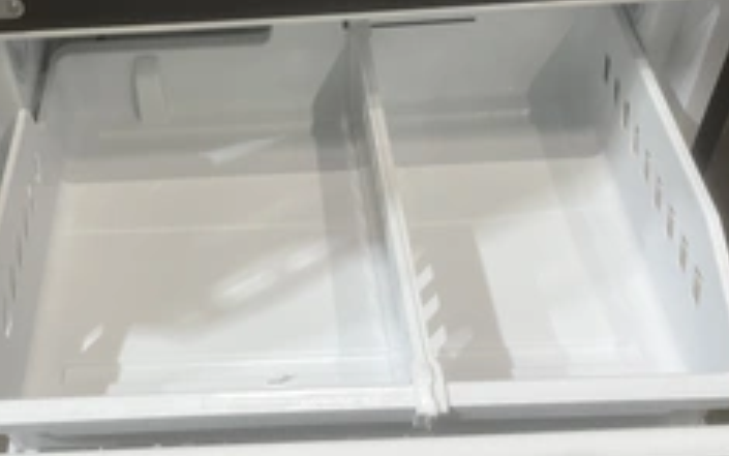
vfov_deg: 27.4
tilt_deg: -46.6
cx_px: 248
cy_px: 205
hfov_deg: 42.1
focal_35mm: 47
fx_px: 934
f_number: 1.6
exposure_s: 1/120
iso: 125
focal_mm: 5.1
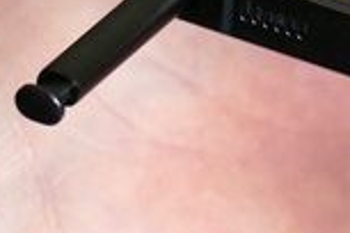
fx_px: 7797
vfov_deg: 1.7
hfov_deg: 2.6
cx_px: 464
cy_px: -31
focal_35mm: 802
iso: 1600
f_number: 4.5
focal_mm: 61.93
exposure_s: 1/40
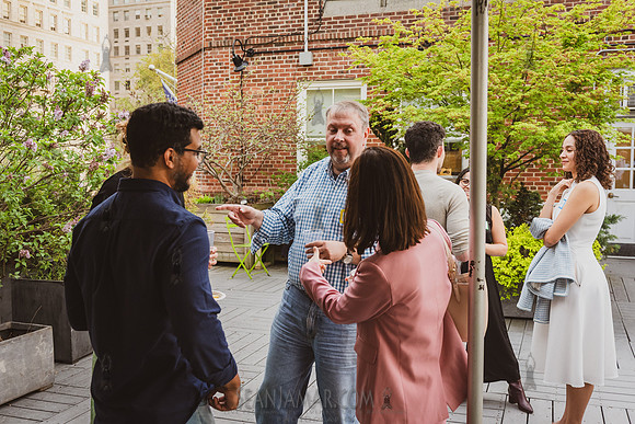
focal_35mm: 38
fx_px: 670
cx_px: 302
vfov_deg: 35.1
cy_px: 211
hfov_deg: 50.7
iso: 1000
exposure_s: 1/400
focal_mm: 35
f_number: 4.5
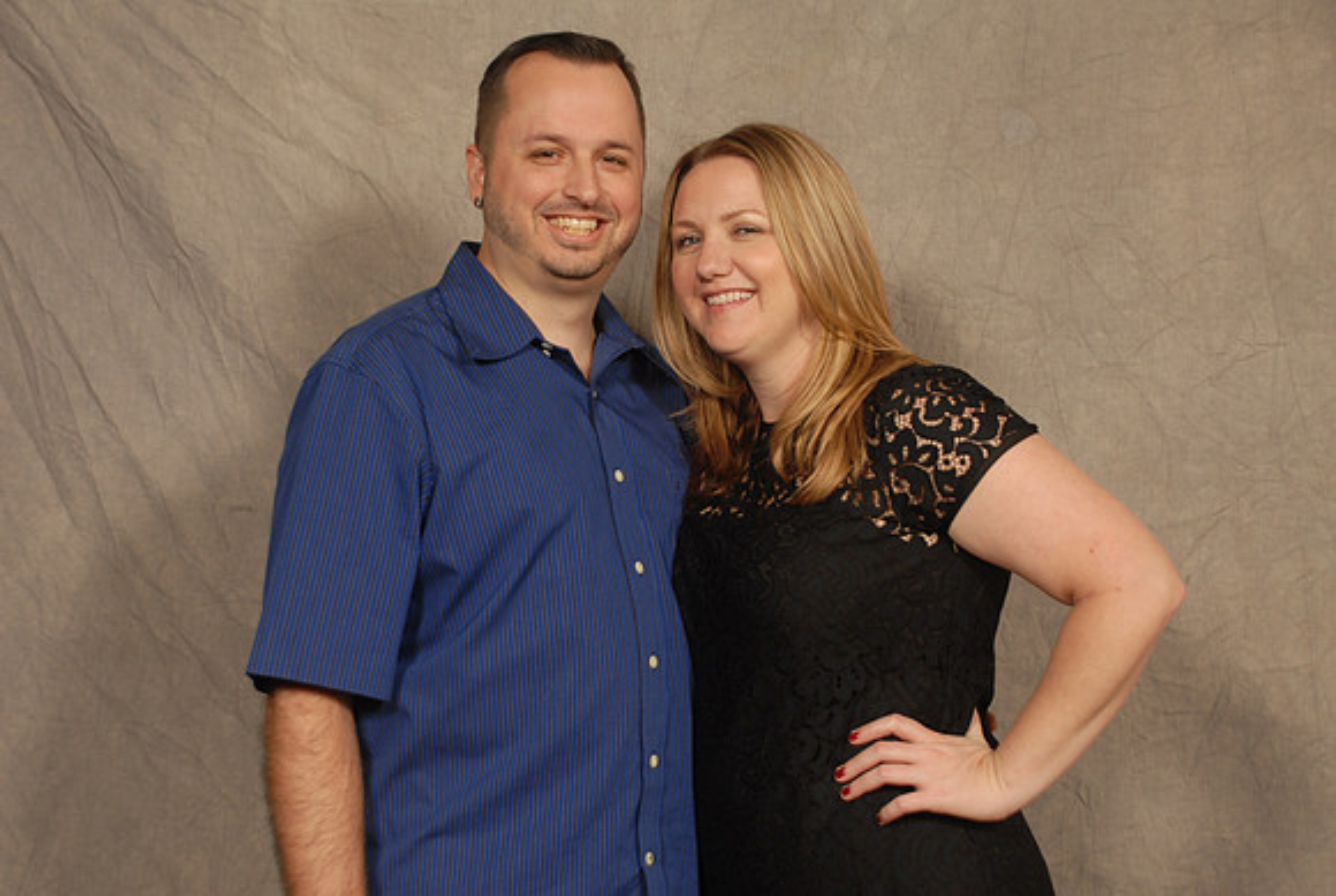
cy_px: 448
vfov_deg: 20.7
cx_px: 668
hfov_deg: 30.5
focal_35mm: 66
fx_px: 2454
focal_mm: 44
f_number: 5.6
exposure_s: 1/125
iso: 200
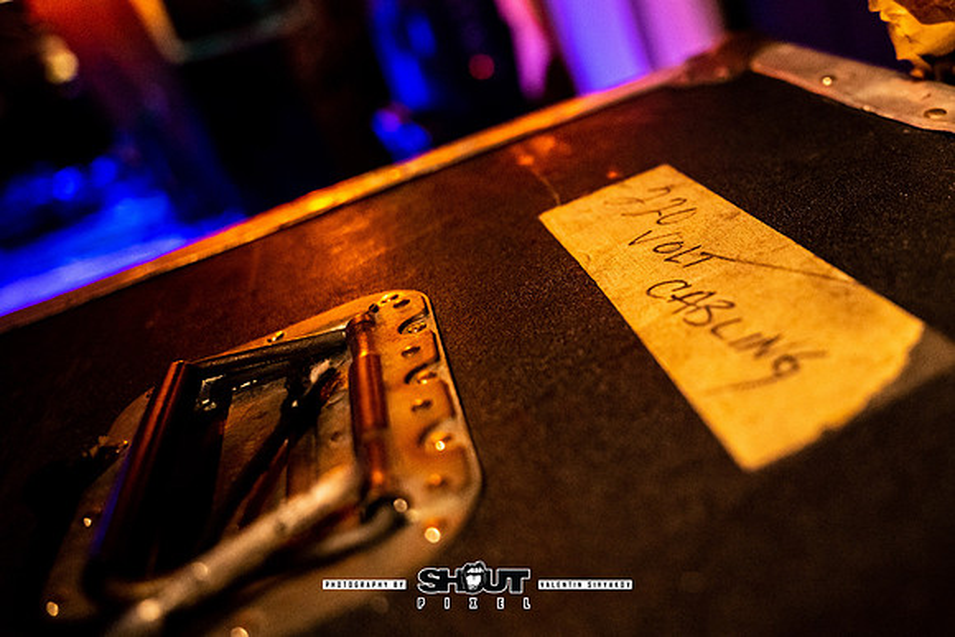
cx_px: 689
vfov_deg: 37.9
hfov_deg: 53.0
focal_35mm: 35
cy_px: 223
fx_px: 918
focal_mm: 24
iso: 3200
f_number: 2.8
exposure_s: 1/200
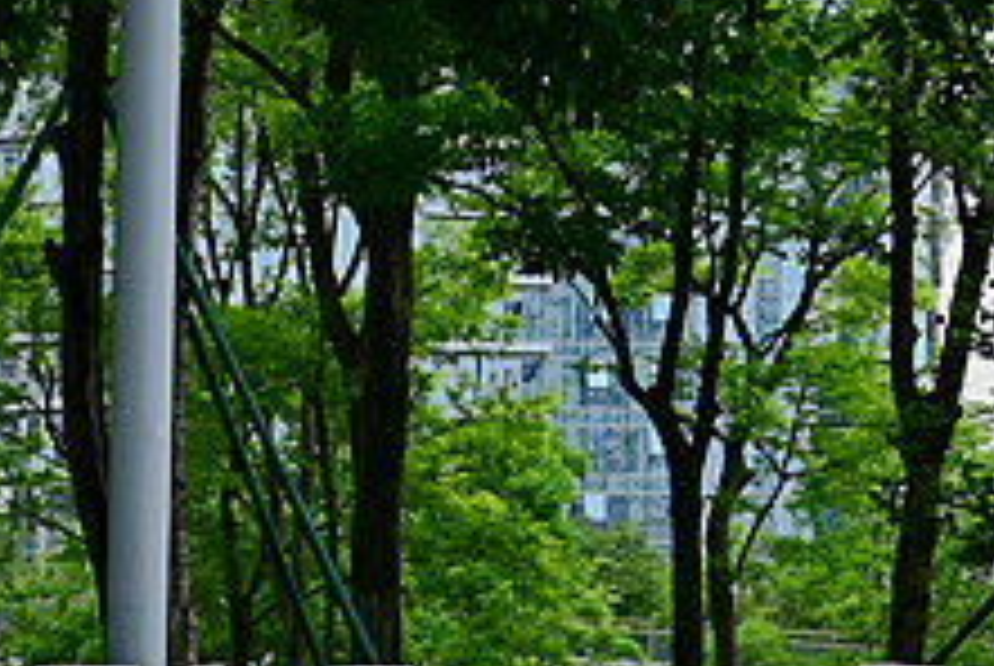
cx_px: -369
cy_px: 1516
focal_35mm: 171
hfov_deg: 11.6
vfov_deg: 7.6
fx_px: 4720
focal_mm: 31.5
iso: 100
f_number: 8
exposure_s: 1/80
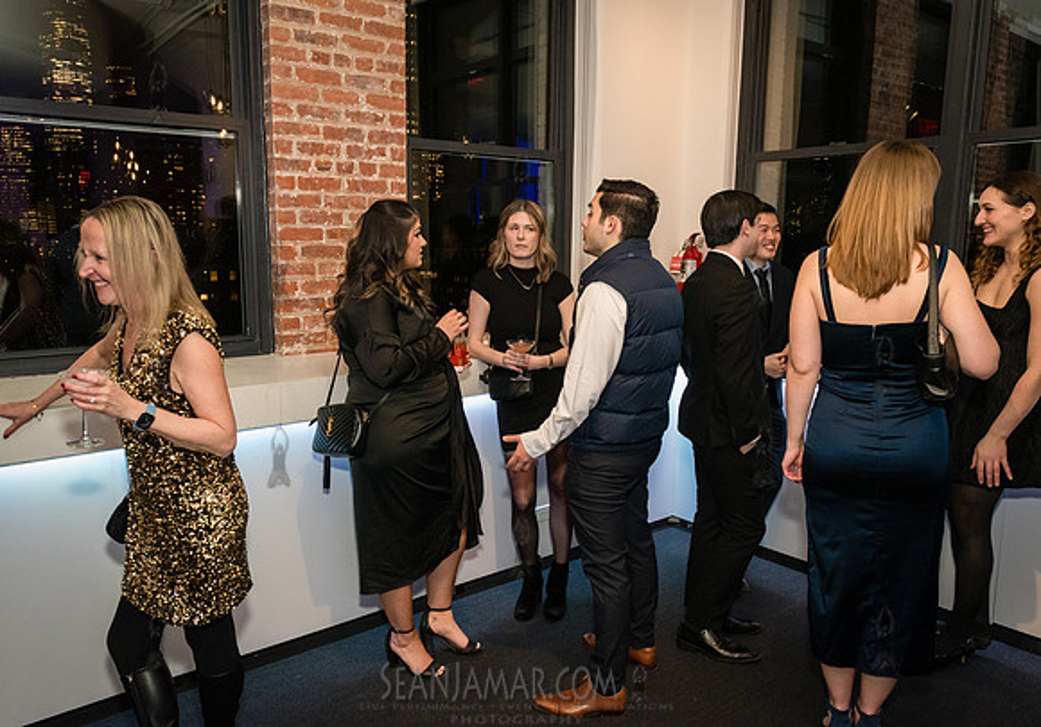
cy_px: 363
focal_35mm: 26
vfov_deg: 50.1
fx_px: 777
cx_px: 475
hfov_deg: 67.5
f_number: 4.5
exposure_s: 1/160
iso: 5000
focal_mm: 24
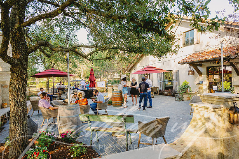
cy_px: 80
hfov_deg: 73.7
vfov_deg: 53.2
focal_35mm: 24
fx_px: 159
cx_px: 120
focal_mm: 24
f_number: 4
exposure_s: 1/800
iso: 800
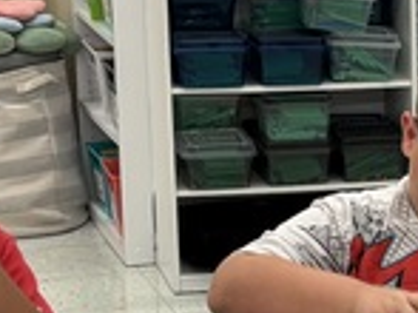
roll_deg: -1.5
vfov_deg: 8.1
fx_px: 2184
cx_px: 591
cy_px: 370
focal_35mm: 181
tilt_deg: -17.3
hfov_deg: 10.6
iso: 80
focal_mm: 5.96
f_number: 1.6
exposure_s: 1/60
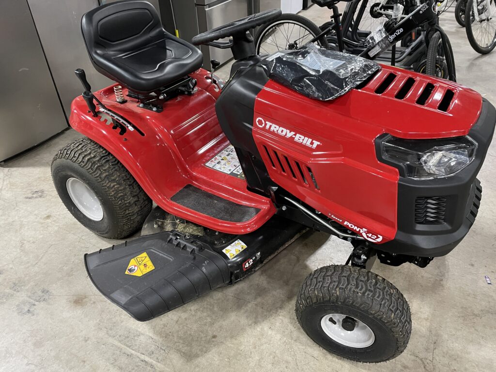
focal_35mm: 26
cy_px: 186
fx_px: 373
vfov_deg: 53.1
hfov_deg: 67.3
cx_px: 248
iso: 500
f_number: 1.6
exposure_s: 1/53
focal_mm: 4.2
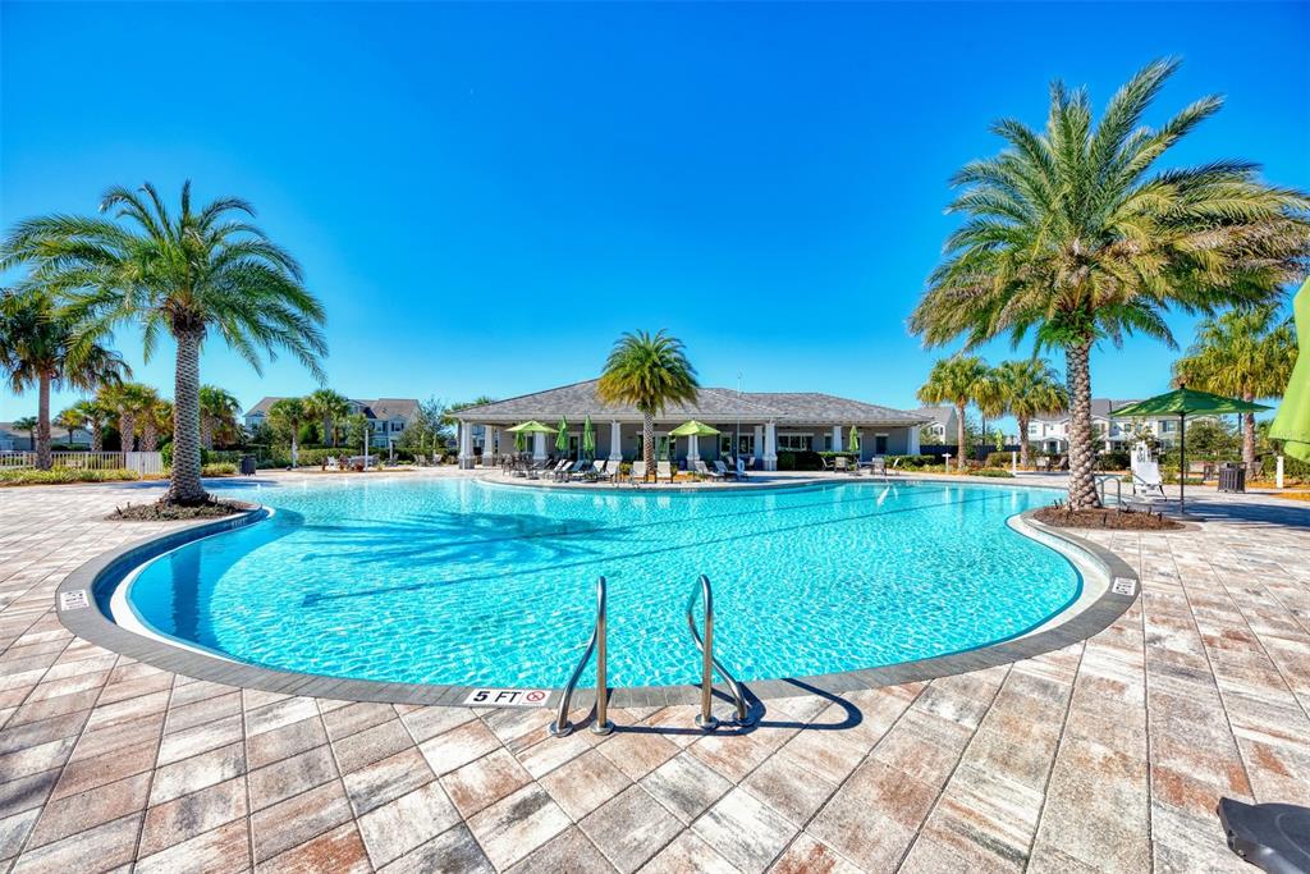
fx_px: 437
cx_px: 655
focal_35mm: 12
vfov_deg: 90.0
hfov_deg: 112.6
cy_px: 437
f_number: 7.1
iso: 400
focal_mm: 12
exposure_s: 1/3200
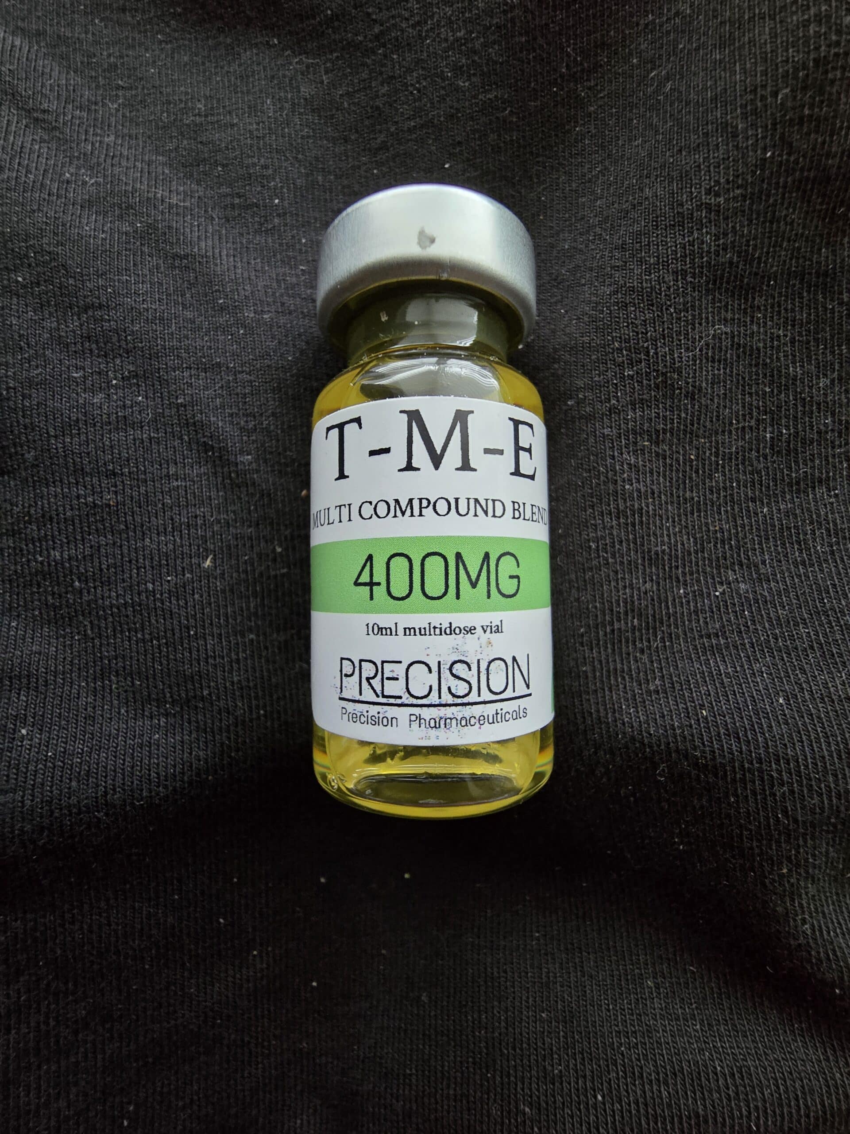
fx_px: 426
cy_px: 567
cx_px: 425
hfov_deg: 89.9
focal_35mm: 13
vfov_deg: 106.2
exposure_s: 1/59
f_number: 2.2
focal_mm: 2.2
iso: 1000
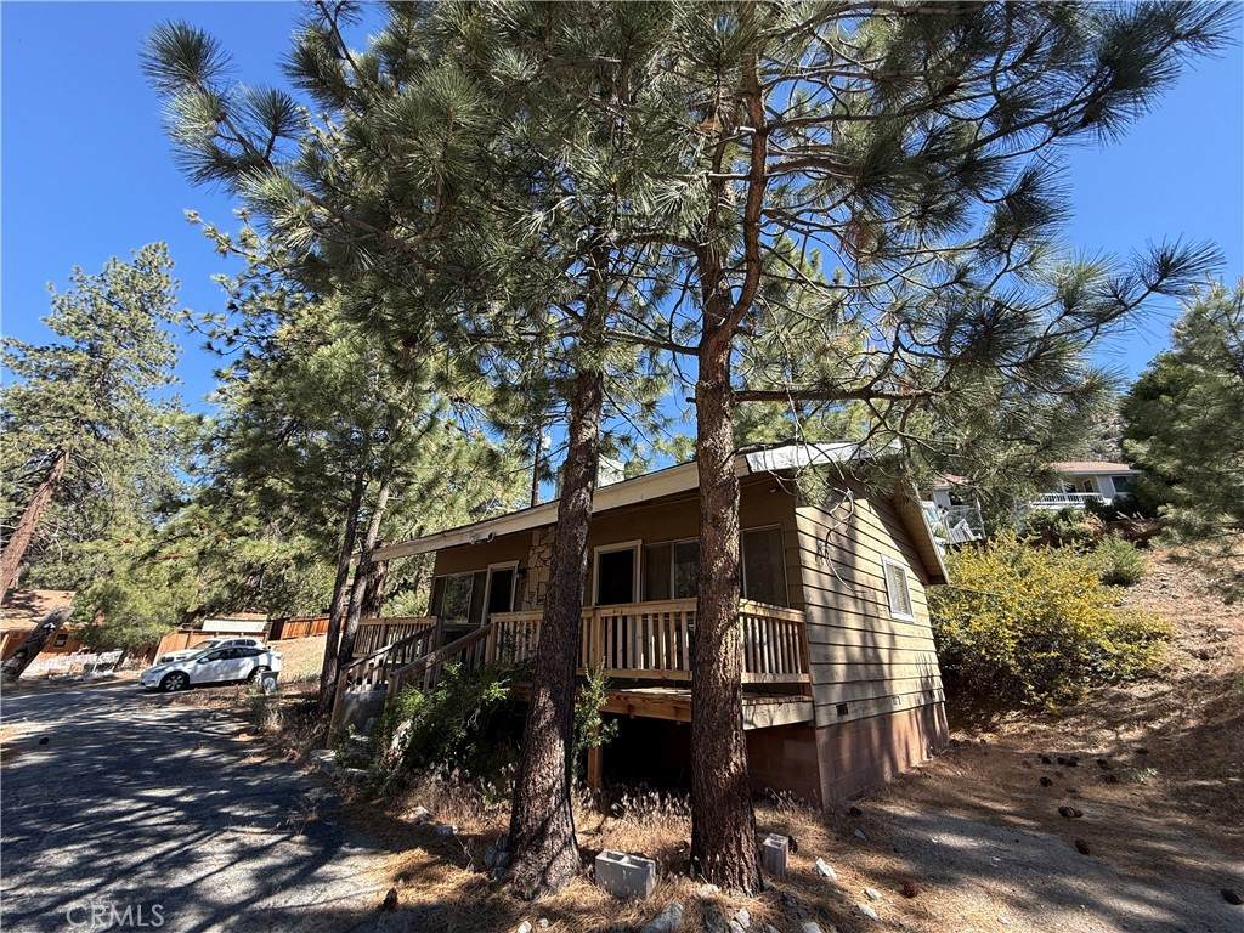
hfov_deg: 102.1
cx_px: 622
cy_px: 466
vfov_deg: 85.7
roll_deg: -2.4
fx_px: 503
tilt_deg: +20.3
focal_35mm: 14
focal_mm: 2.22
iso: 64
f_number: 2.2
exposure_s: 1/527
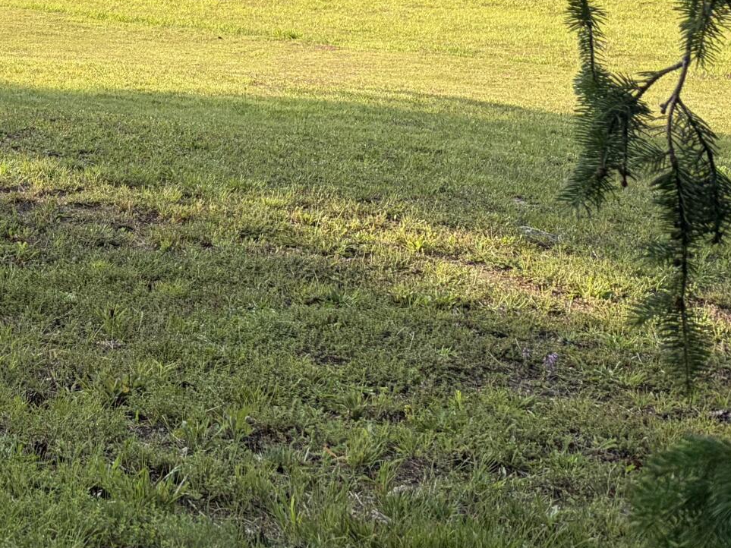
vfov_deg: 16.5
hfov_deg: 21.1
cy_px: -284
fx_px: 1710
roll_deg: +1.0
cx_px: -307
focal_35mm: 81
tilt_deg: -1.8
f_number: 1.6
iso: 64
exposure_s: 1/2451
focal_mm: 5.96
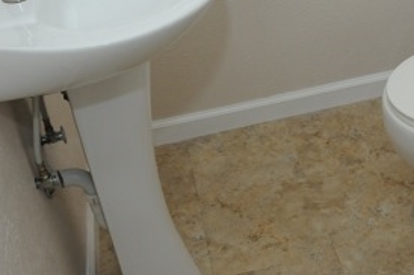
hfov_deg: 31.5
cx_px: 301
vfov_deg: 21.2
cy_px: 45
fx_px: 724
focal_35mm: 63
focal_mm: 18
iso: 800
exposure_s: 1/60
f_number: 6.3
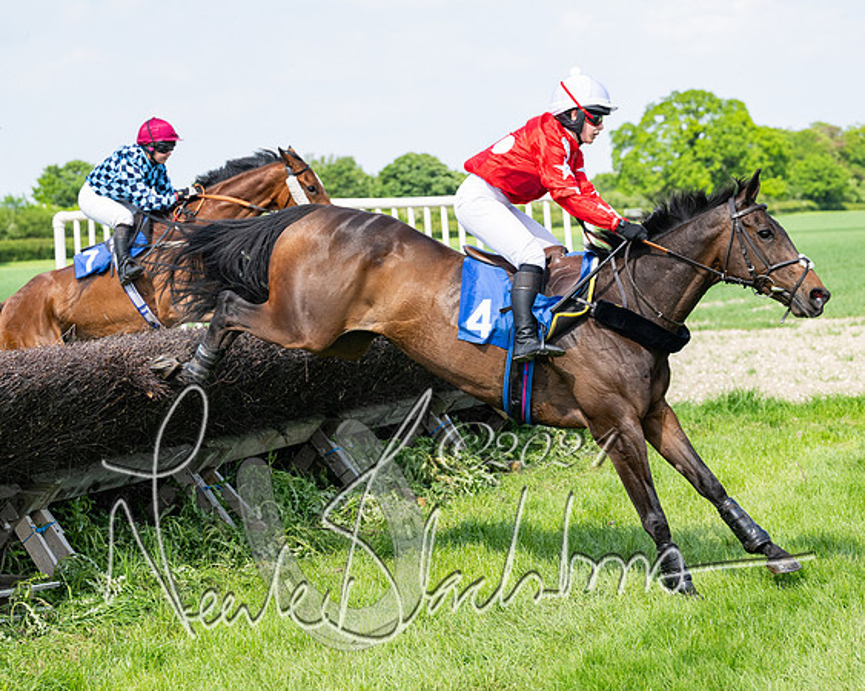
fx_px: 2325
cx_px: 333
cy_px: 374
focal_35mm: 91
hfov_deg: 21.0
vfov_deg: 16.9
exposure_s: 1/2500
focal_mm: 70
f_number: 4
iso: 400
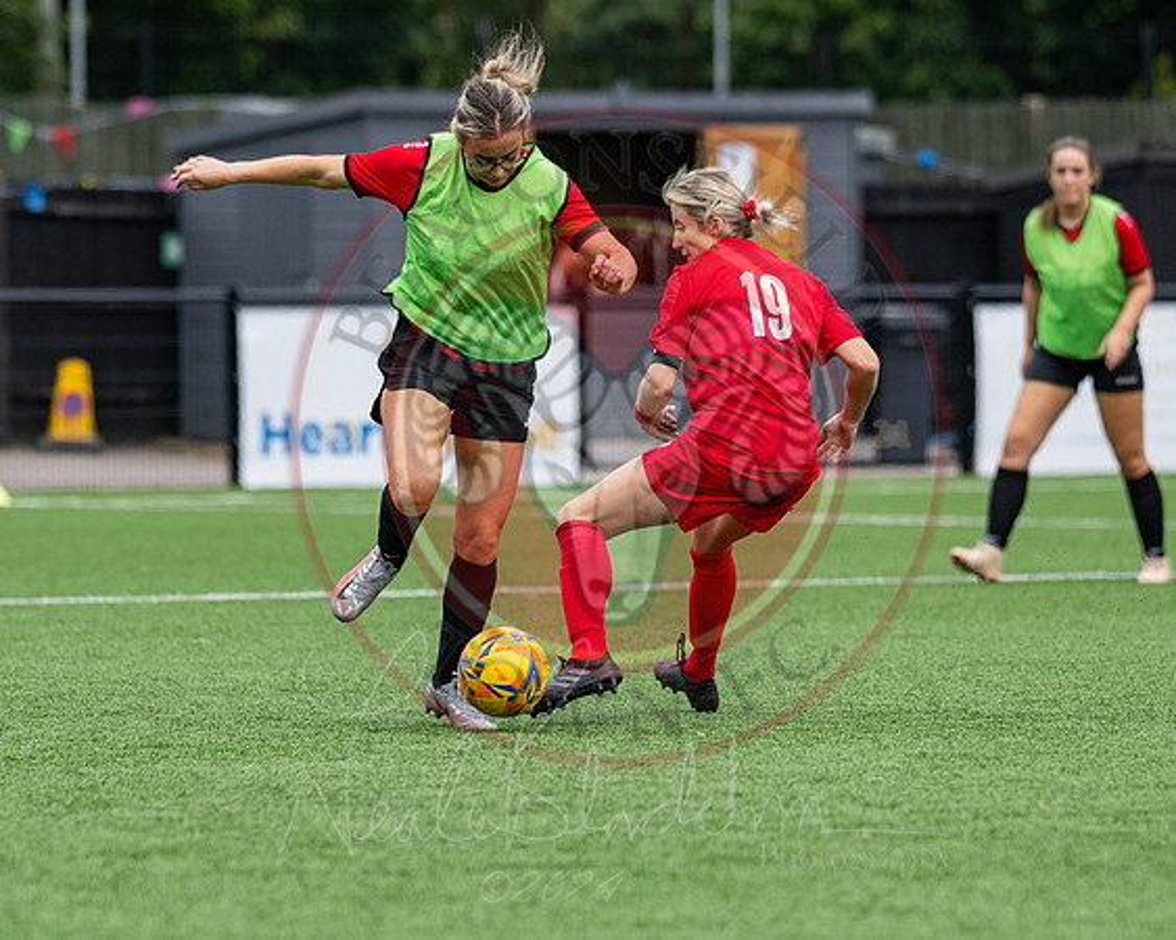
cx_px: 628
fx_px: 11371
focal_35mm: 327
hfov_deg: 5.9
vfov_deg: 4.7
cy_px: 670
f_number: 2.1
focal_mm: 135
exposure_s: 1/5000
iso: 200
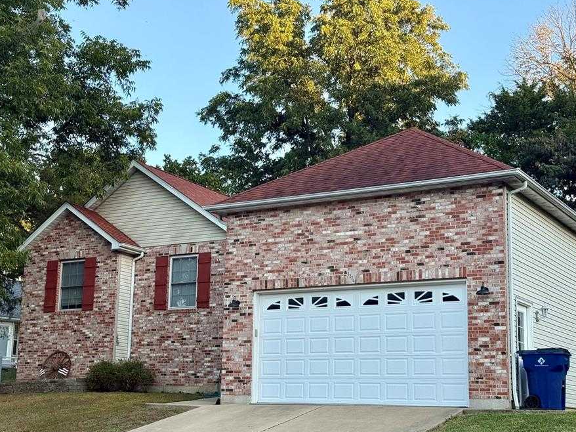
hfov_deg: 34.3
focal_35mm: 56
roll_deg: -1.8
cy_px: 242
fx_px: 932
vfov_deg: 26.1
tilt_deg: +10.8
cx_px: 257
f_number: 1.78
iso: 80
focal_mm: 6.76
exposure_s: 1/523
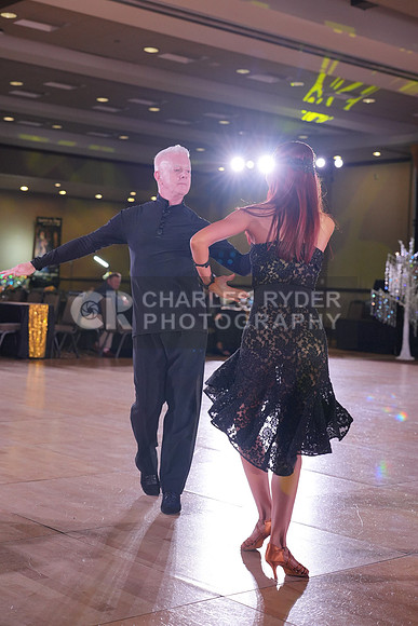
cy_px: 313
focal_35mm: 57
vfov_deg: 35.0
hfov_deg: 23.8
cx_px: 209
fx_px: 992
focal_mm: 57
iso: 1600
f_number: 4
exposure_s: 1/400
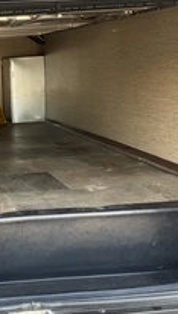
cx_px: -33
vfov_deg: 34.3
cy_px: 150
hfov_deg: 18.8
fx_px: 510
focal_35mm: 61
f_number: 1.8
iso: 64
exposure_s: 1/122
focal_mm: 3
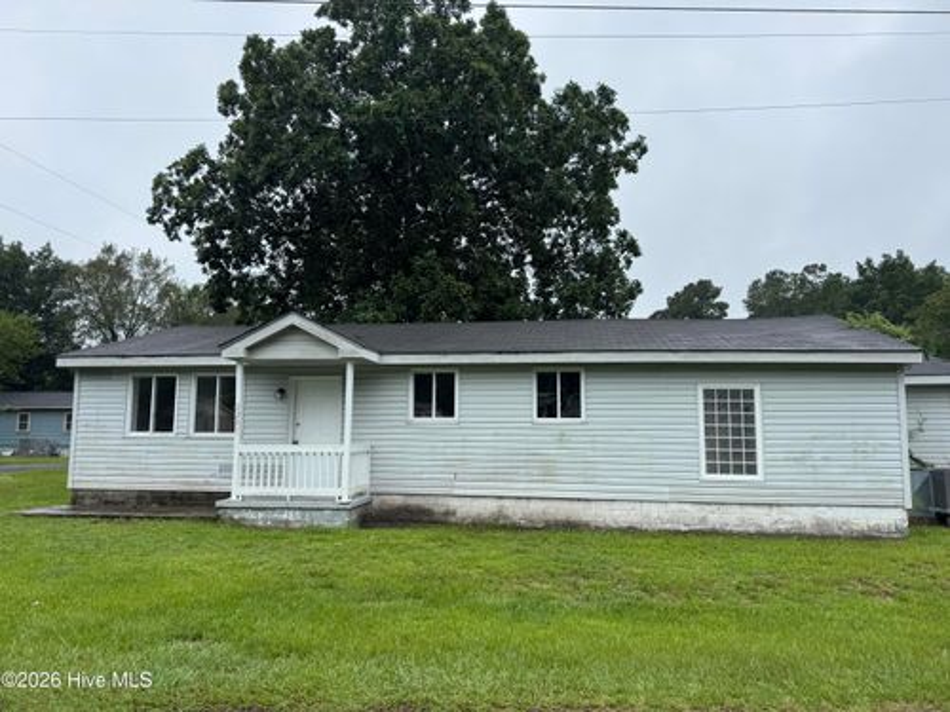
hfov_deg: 71.6
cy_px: 356
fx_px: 659
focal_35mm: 24
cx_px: 475
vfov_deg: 56.8
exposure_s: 1/2331
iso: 80
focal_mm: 6.76
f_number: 1.78
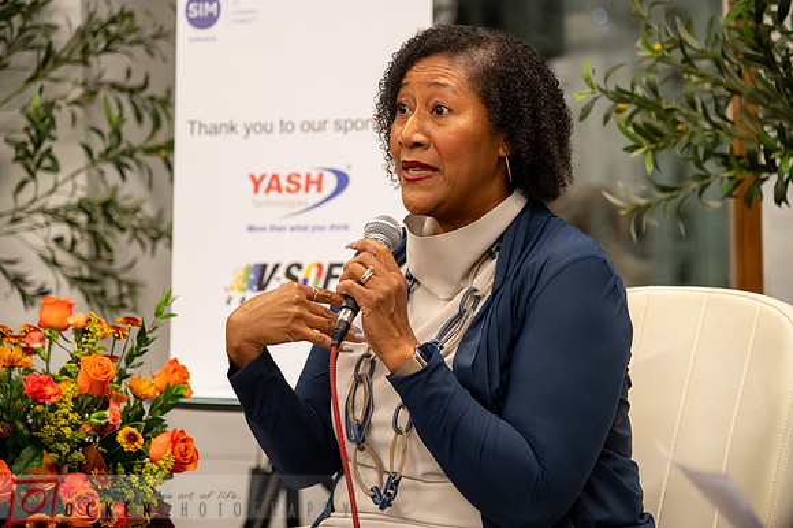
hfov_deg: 20.8
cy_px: 264
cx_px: 396
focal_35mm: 98
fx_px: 2157
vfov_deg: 13.9
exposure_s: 1/100
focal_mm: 98
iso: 1600
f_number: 4
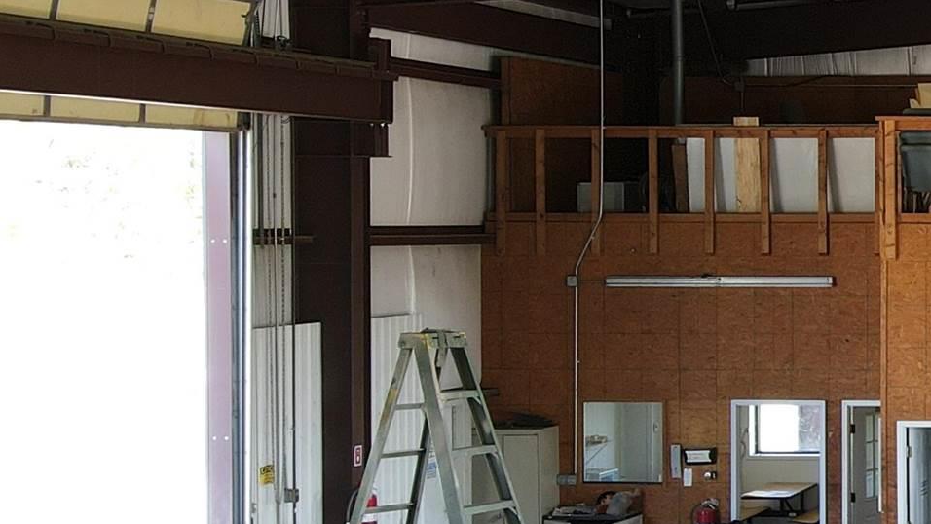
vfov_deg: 14.4
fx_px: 2074
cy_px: 264
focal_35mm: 84
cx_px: 1448
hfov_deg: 20.9
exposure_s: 1/15
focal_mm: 4.5
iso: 100
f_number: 2.8
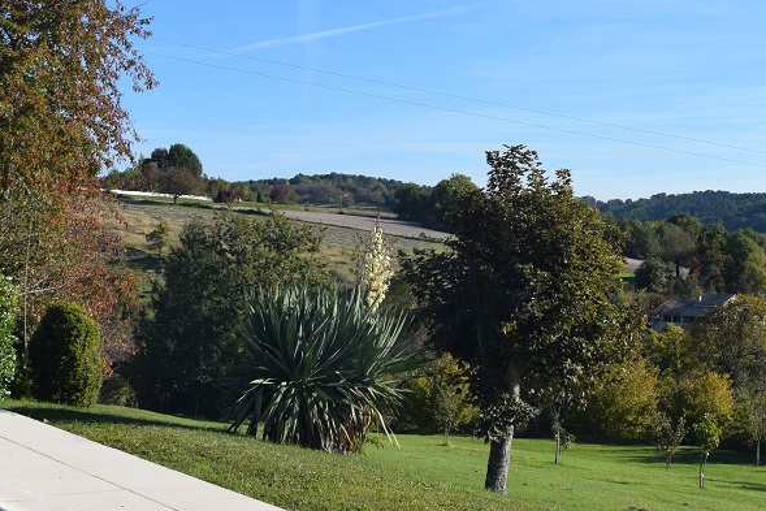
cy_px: 159
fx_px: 1170
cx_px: 602
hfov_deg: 35.2
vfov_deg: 24.5
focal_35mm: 55
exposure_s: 1/320
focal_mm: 18
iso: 200
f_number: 9
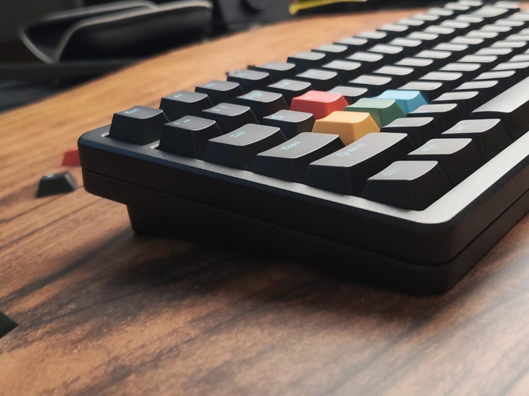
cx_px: 264
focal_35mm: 50
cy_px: 198
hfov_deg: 38.2
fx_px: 764
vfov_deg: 29.1
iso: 1725
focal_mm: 5.6
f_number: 1.9
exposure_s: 1/25
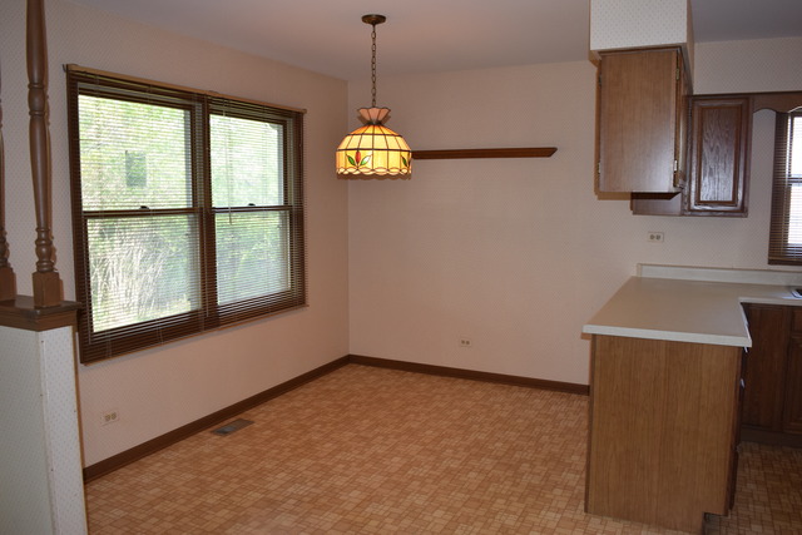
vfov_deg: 48.0
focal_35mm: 27
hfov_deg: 67.4
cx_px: 401
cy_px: 268
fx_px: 602
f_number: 5
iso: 800
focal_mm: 18
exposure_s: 1/100
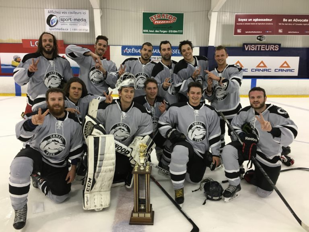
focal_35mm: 29
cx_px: 154
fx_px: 259
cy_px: 116
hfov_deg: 61.7
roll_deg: +0.1
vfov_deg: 48.2
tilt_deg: -9.0
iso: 100
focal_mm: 4.15
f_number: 2.2
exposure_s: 1/30
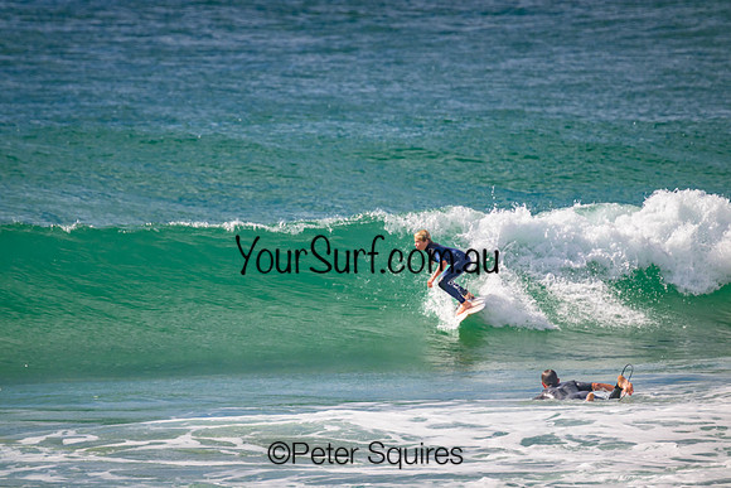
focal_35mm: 800
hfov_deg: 2.6
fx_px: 16247
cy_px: 244
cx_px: 366
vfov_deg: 1.7
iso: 1000
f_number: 11
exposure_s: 1/2000
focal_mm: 800
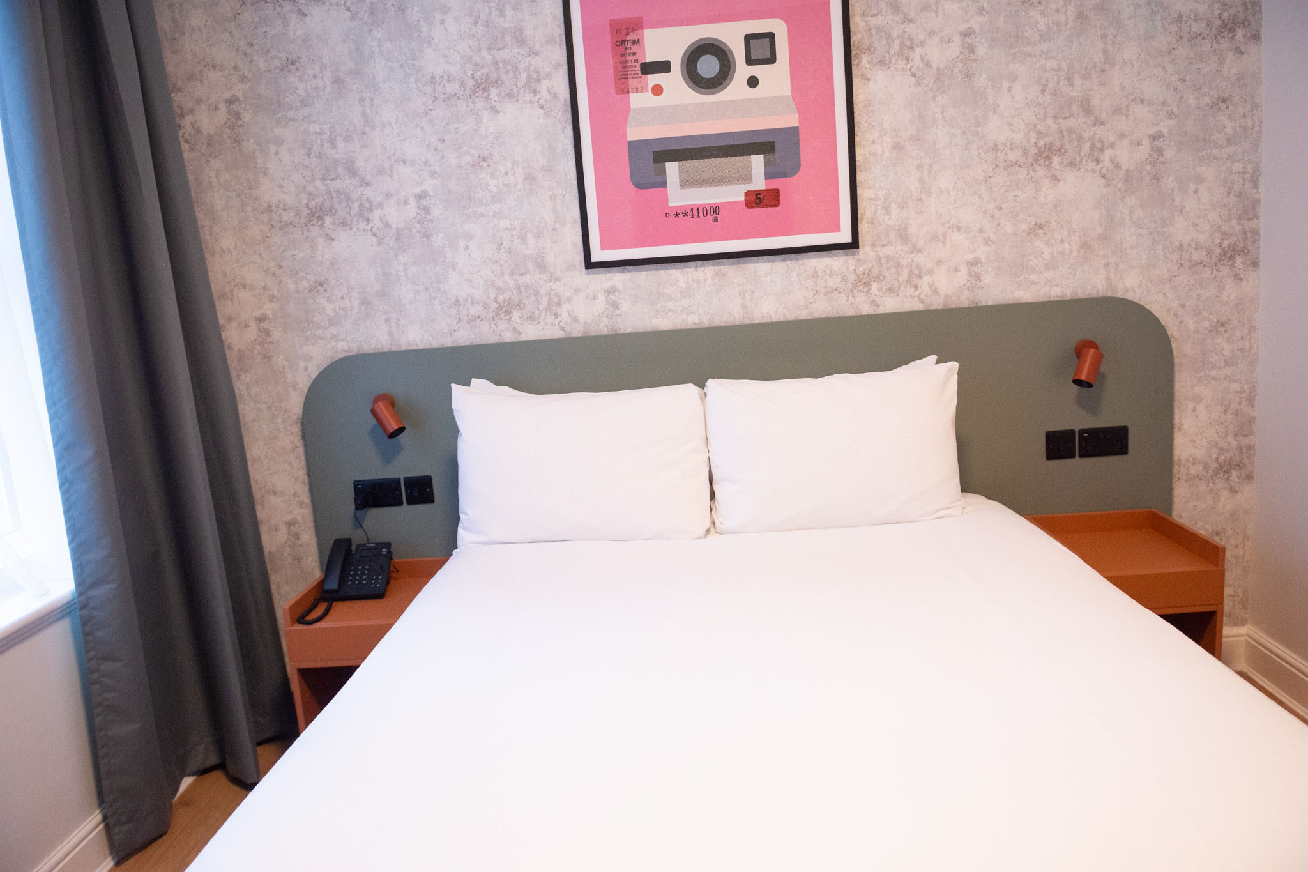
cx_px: 654
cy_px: 436
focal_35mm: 26
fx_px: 926
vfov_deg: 50.4
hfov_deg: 70.4
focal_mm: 17
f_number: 2.8
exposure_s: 1/80
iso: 800
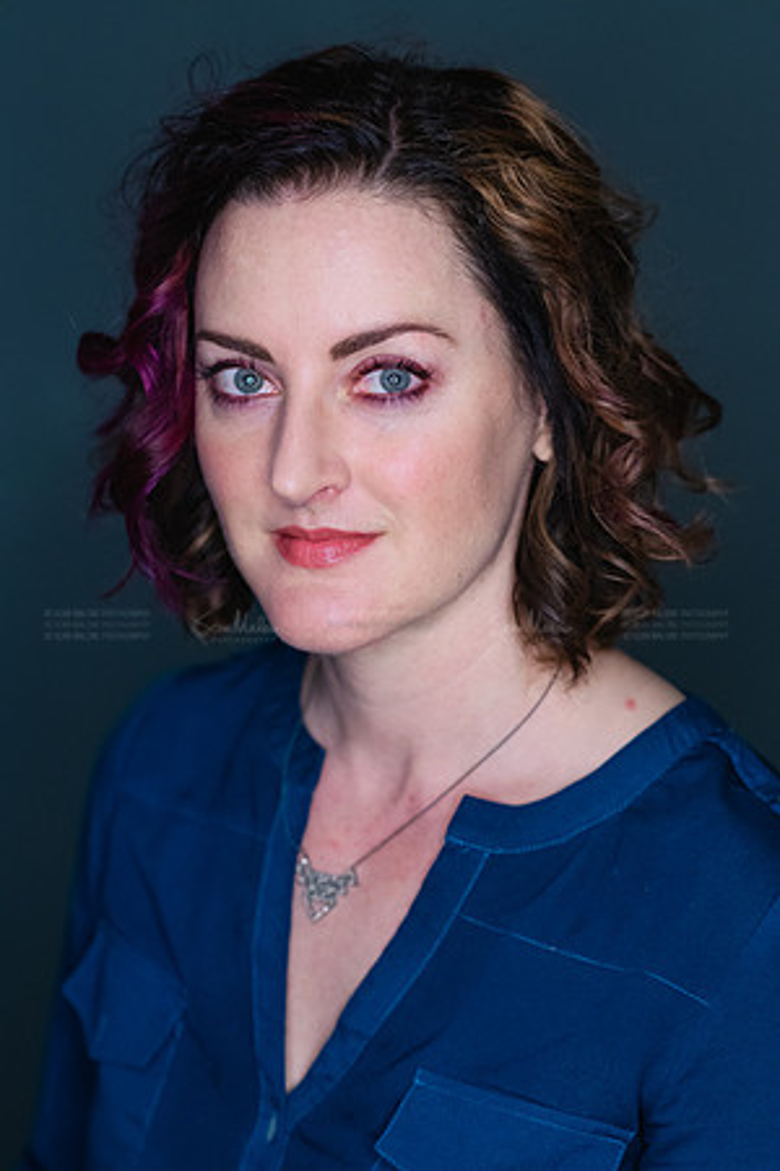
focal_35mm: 85
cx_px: 390
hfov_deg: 16.1
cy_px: 586
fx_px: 2762
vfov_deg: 23.9
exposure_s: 1/400
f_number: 3.5
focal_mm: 85
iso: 2000
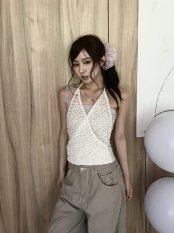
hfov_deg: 49.7
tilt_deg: -9.4
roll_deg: +0.0
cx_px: 87
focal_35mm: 28
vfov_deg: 63.4
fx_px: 188
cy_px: 116
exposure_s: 1/30
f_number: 1.8
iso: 40
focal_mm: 3.99
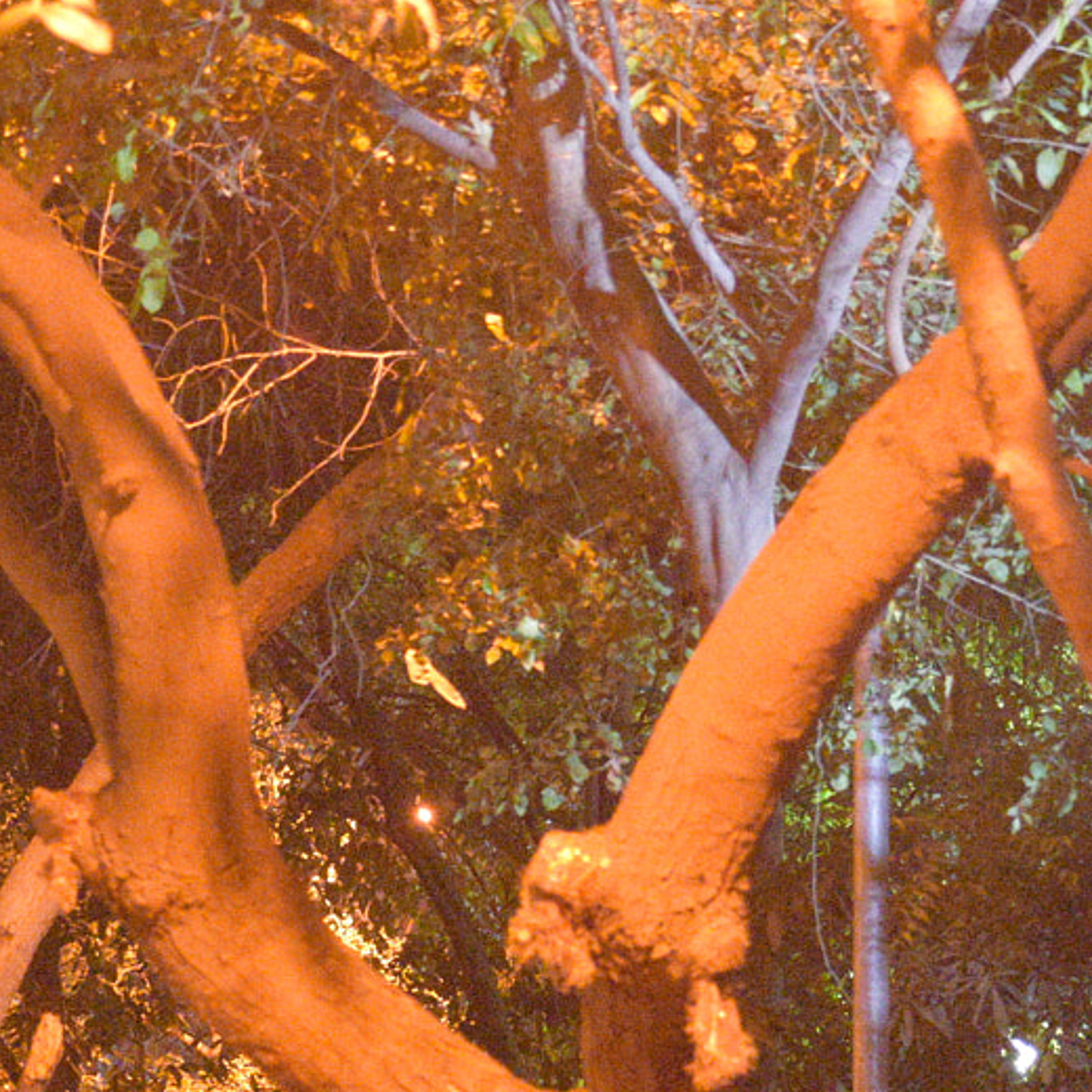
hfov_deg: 5.2
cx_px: 82
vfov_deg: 5.2
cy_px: 956
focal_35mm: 337
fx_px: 12028
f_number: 4.8
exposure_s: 1/5
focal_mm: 86
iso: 12800
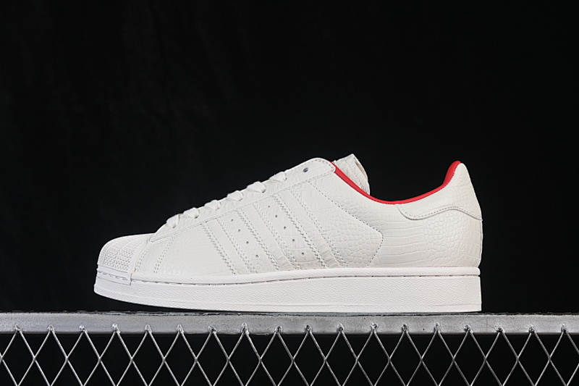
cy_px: 193
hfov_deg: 27.0
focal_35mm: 75
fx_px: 1206
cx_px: 290
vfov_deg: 18.2
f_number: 8
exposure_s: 1/80
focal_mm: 50
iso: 160
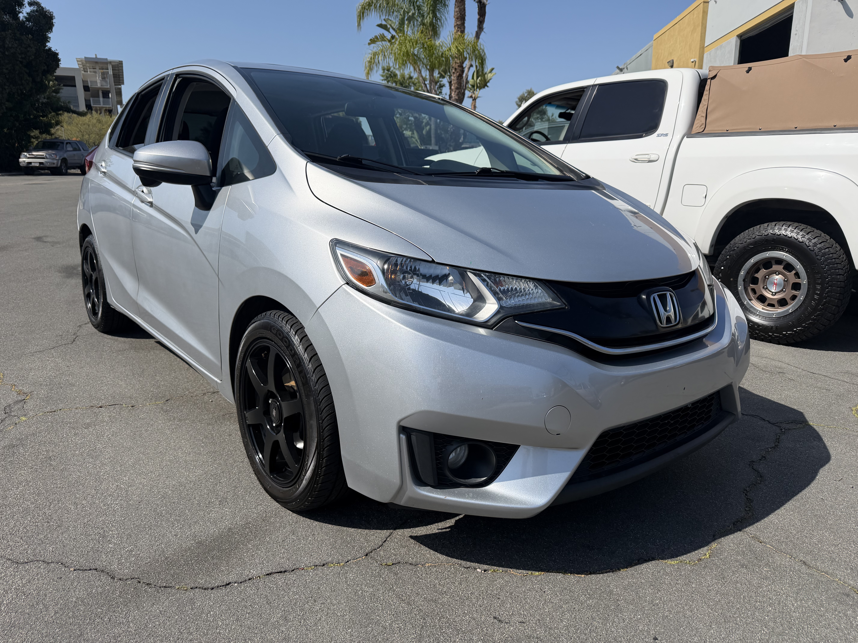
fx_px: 595
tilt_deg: -13.2
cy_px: 322
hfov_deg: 71.6
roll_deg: +1.3
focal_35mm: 24
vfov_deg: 56.8
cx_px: 429
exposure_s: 1/6711
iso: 80
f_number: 1.78
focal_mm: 6.76
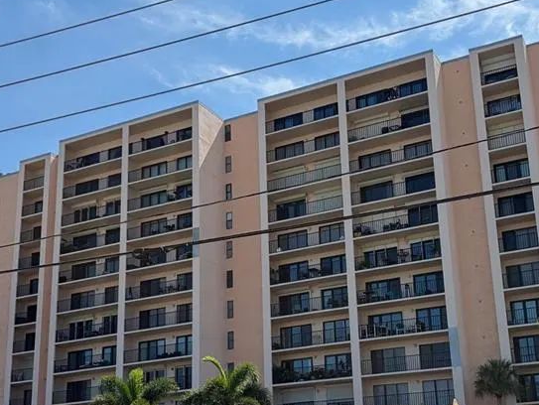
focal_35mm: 49
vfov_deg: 29.5
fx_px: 763
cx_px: 302
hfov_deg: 38.8
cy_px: 277
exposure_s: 1/2747
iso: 50
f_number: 1.6
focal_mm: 5.96
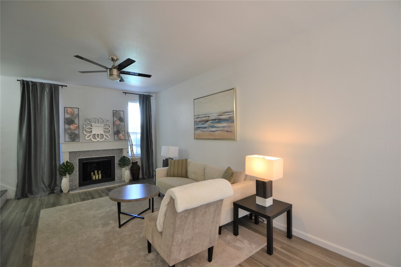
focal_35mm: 15
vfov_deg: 77.3
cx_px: 200
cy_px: 134
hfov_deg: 100.4
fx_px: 167
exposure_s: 1/60
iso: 400
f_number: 3.5
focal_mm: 10
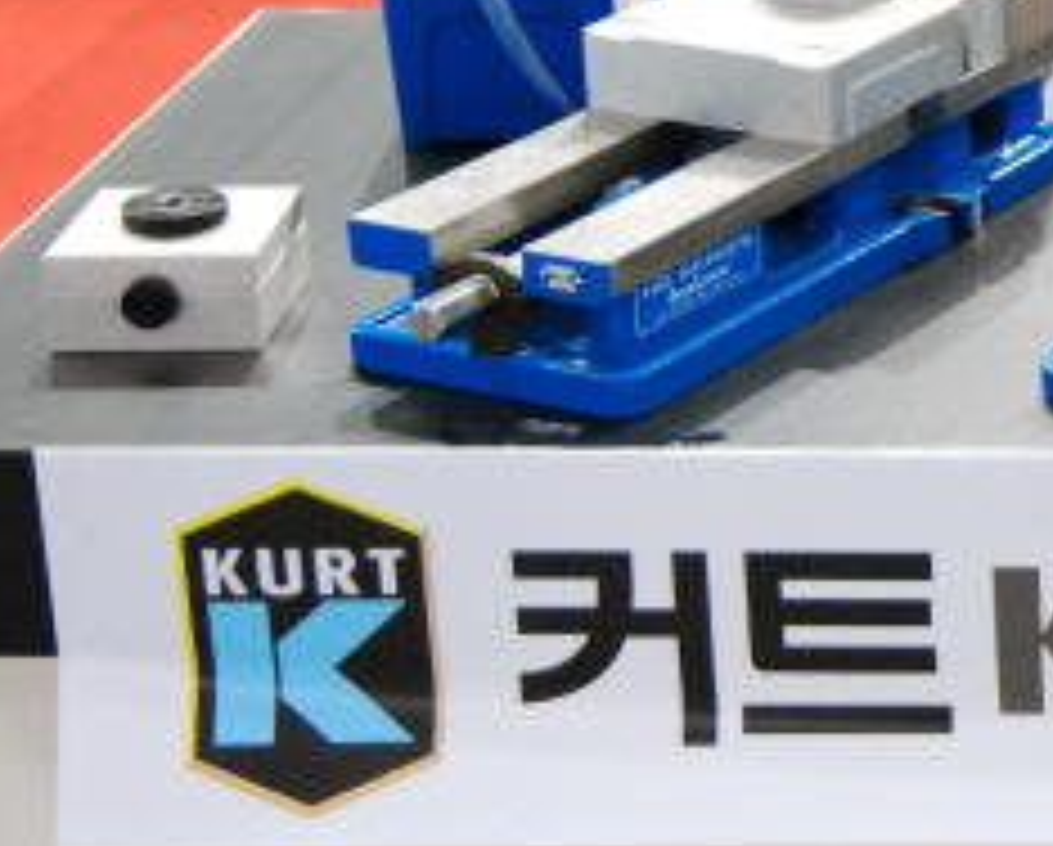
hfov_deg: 21.9
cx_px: 1426
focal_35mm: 77
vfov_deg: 19.6
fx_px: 2404
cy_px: 110
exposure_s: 1/80
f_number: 3.2
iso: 1600
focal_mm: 20
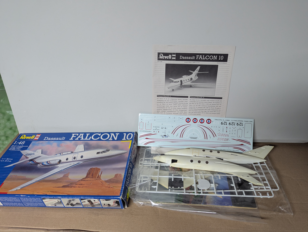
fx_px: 214
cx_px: 154
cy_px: 116
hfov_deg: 71.5
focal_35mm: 24
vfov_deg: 56.9
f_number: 1.85
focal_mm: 6.81
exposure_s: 1/42.3
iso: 176
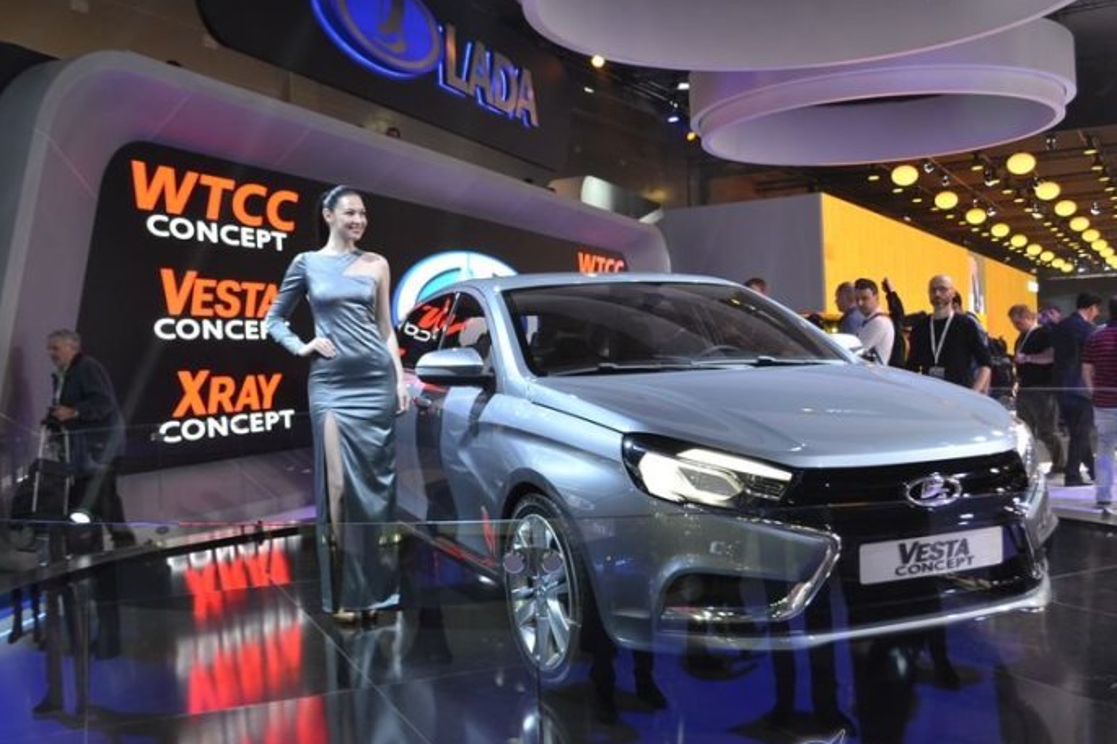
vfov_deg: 37.8
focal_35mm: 35
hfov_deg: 54.4
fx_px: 1086
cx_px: 544
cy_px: 401
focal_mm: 20
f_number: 3.8
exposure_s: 1/60
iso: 450
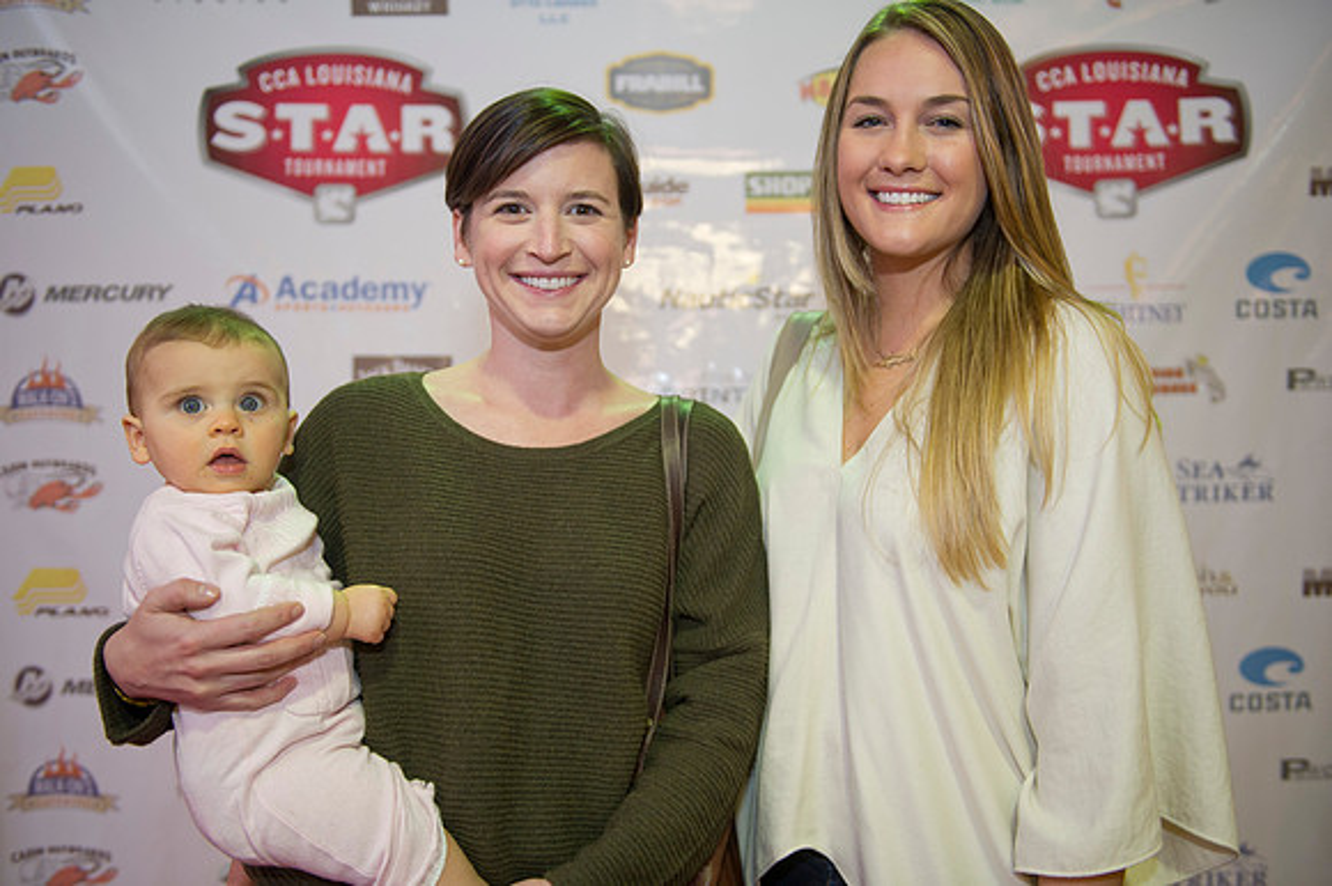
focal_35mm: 32
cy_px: 443
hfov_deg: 58.7
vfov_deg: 41.1
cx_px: 666
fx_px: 1183
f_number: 2.8
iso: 1000
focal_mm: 32
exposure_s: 1/80
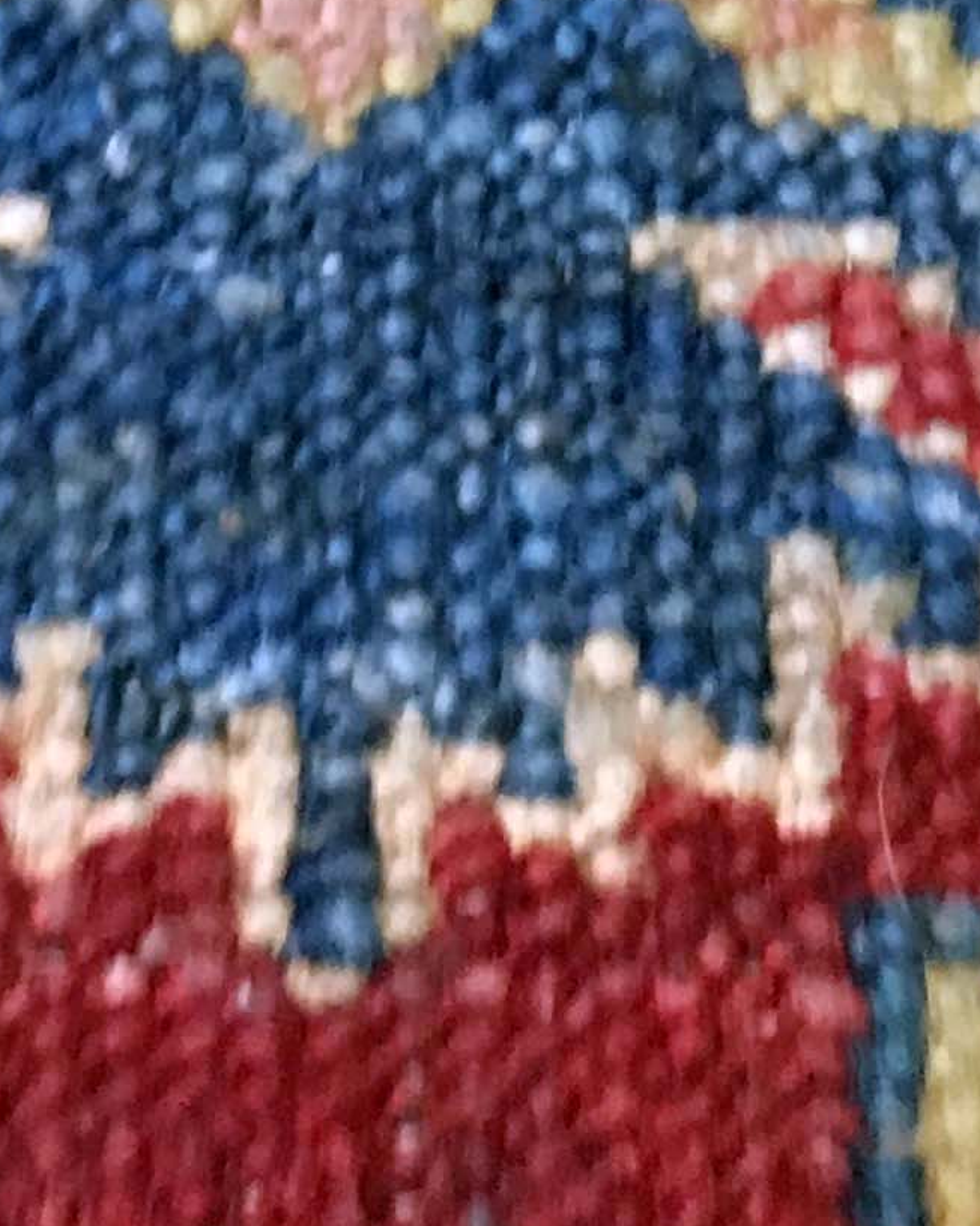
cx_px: 552
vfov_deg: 12.7
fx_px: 5076
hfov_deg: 11.0
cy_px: -853
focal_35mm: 140
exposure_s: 1/17
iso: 200
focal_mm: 4.15
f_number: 2.2
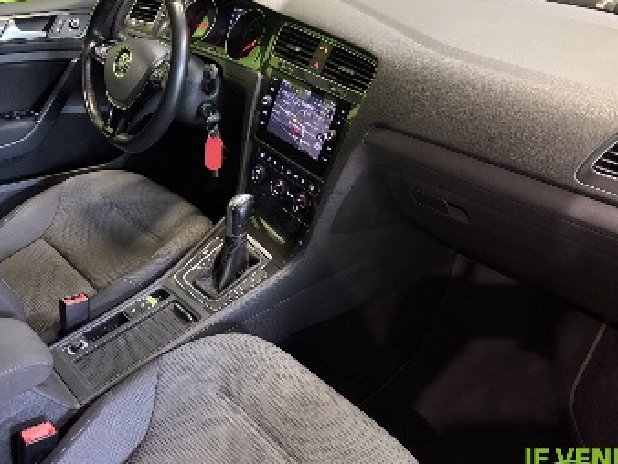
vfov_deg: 44.2
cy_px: 232
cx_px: 280
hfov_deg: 56.7
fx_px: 572
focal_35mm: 32
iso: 640
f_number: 1.6
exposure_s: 1/25
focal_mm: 5.96
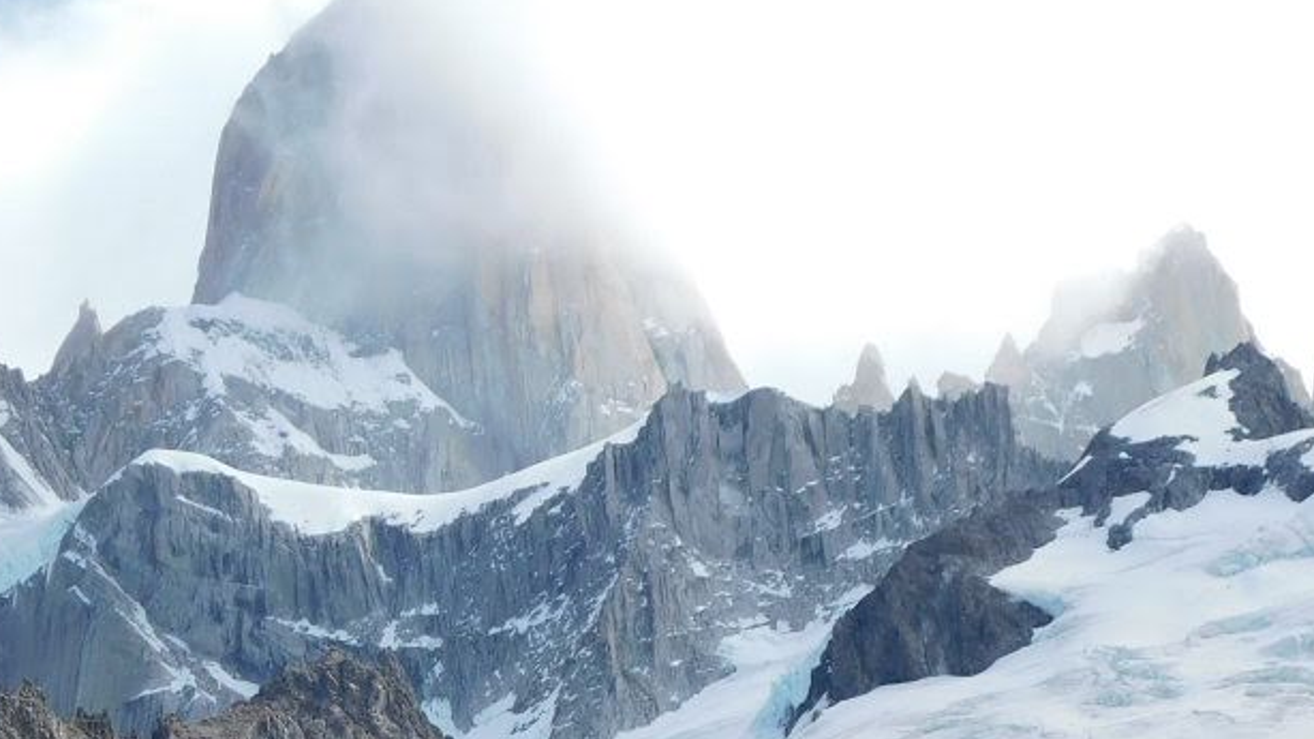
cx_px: 379
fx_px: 3205
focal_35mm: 92
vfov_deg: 12.8
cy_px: 872
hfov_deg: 23.0
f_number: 7
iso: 125
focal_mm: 6.3
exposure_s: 1/400
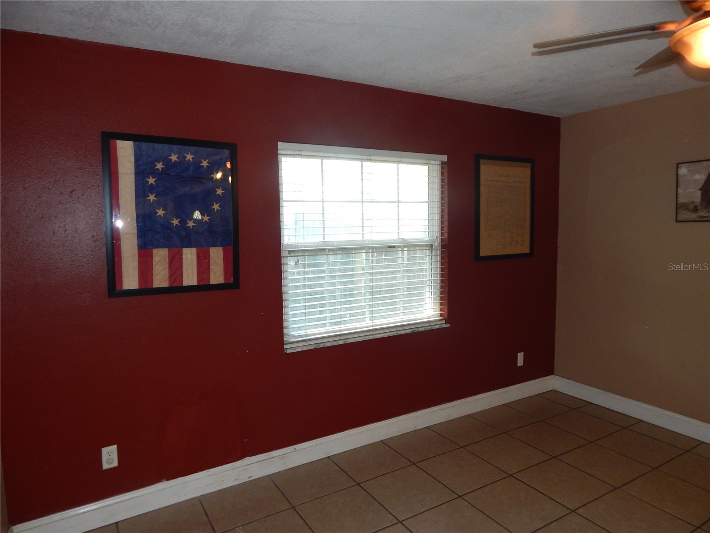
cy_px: 266
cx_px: 355
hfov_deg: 76.4
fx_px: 451
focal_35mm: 22
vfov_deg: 61.1
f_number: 3
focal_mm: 4
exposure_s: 1/30
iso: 200
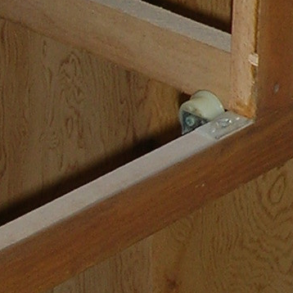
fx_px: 2145
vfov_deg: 7.8
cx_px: 564
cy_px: -29
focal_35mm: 224
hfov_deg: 7.5
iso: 52
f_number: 3
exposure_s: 1/60.1
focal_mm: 5.8
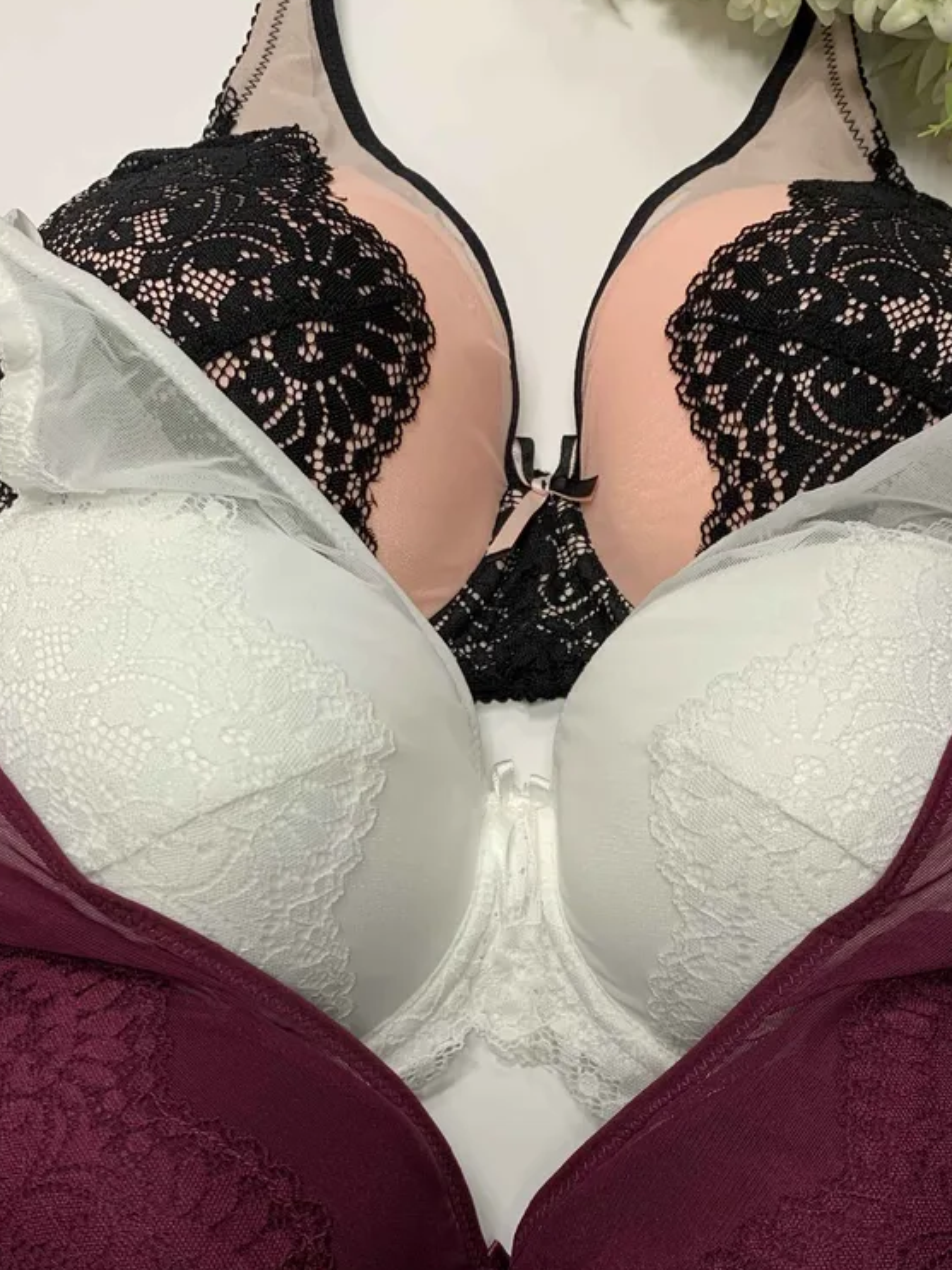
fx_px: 1541
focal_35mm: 42
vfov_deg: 44.5
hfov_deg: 34.3
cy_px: 788
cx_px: 526
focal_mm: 4.25
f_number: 1.8
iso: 50
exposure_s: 1/50
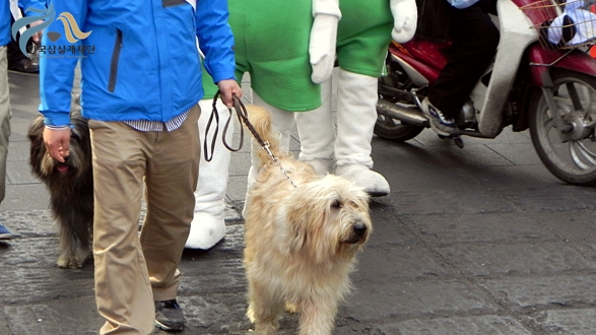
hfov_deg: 18.6
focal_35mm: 115
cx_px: 299
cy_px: 216
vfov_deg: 10.5
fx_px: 1817
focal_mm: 18.8
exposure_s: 1/131
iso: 160
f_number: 4
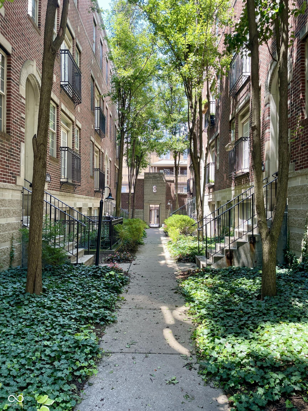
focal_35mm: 26
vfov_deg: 67.3
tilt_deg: +2.1
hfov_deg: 53.1
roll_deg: -1.2
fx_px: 308
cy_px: 206
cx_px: 154
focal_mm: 4.2
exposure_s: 1/124
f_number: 1.6
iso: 32
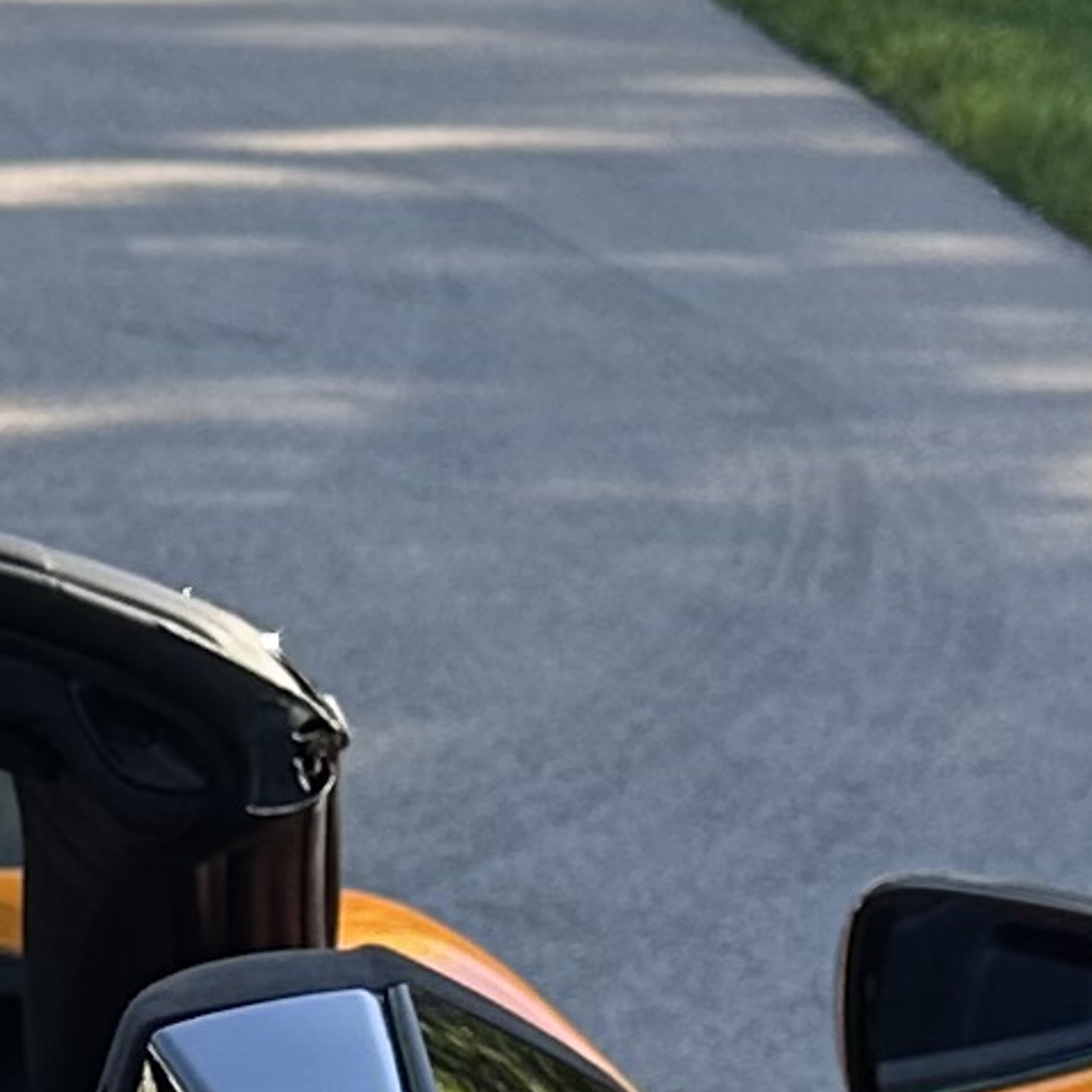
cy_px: 1748
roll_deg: +0.6
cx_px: -1325
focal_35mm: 179
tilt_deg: -19.4
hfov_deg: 9.0
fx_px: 6389
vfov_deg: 9.4
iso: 80
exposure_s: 1/329
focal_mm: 6.86
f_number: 1.78
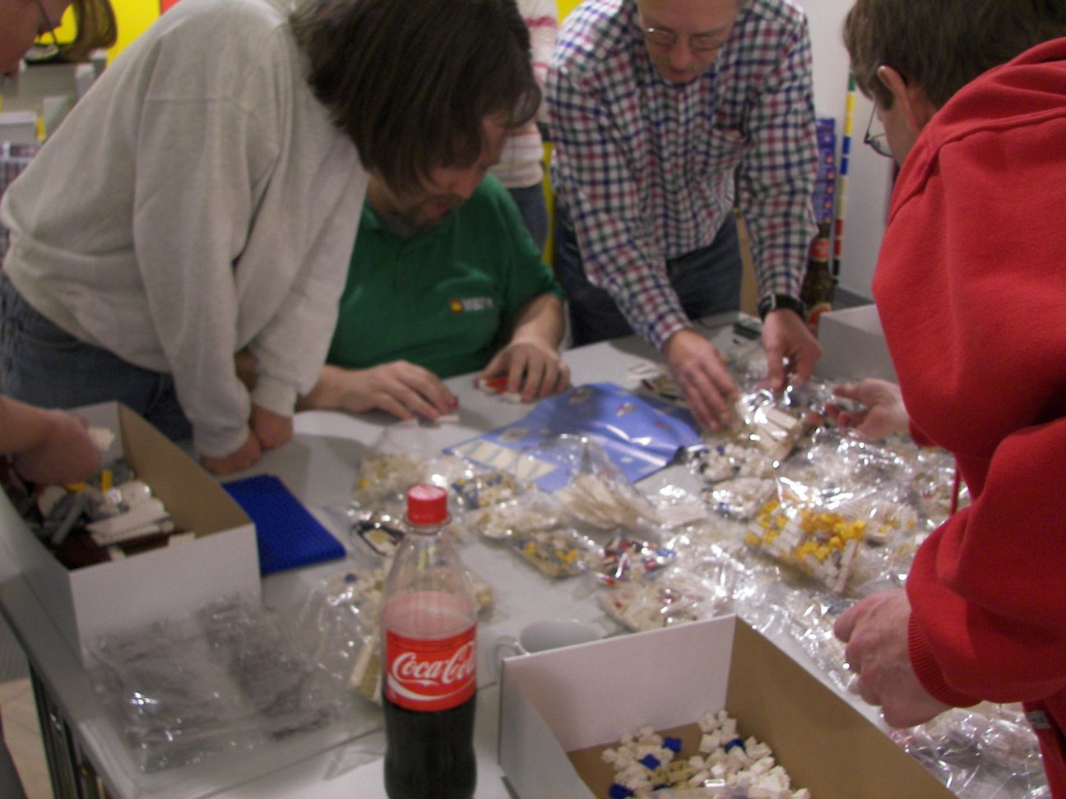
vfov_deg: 39.7
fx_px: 1109
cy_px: 400
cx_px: 533
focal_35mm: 36
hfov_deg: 51.4
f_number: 2.8
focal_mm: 6
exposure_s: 1/30
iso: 100
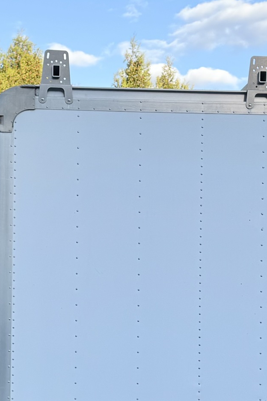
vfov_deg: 25.1
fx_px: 890
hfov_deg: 17.0
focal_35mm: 80
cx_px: 86
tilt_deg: -1.7
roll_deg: -1.0
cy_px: 304
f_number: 1.78
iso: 80
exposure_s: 1/2041
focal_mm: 6.76
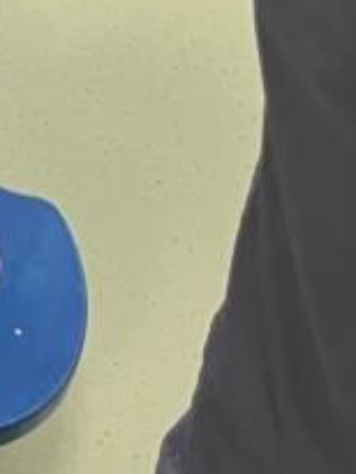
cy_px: -893
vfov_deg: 10.1
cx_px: -539
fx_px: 2082
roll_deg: -2.9
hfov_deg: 8.7
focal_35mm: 152
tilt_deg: -27.1
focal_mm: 5.1
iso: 160
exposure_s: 1/50
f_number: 1.6
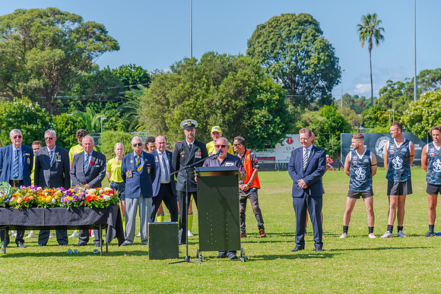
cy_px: 147
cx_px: 220
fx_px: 1476
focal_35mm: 120
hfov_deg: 17.0
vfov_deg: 11.4
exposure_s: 1/1000
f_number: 7.1
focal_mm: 120
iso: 400
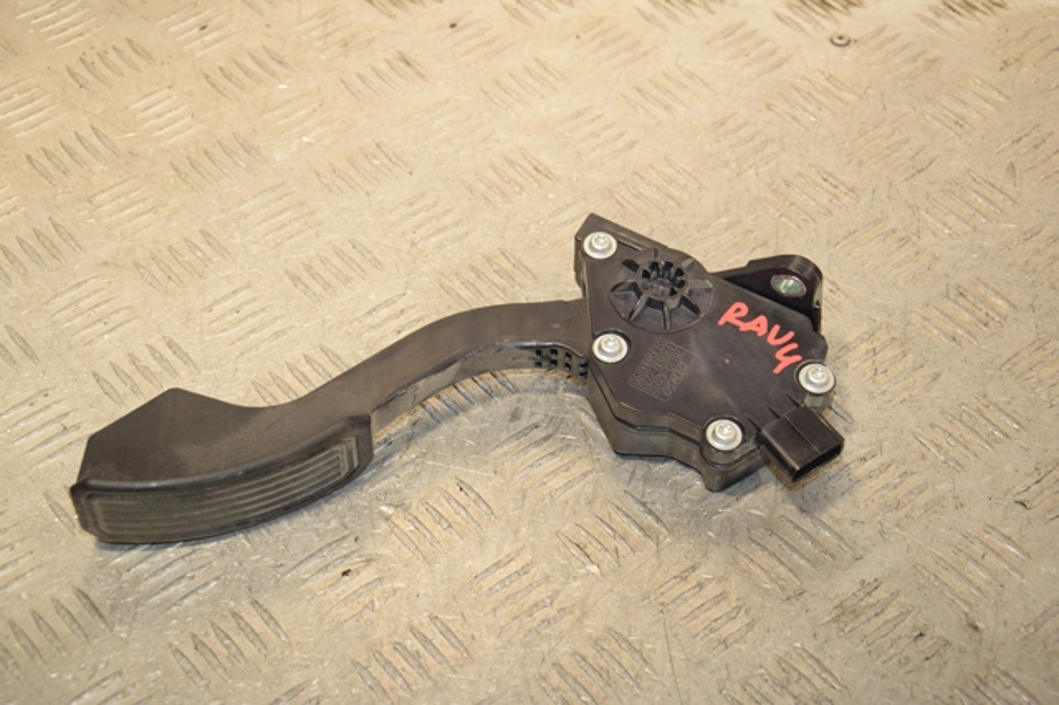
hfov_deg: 29.9
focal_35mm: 68
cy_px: 352
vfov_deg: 20.1
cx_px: 530
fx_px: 1985
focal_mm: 45
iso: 800
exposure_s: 1/200
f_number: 6.3
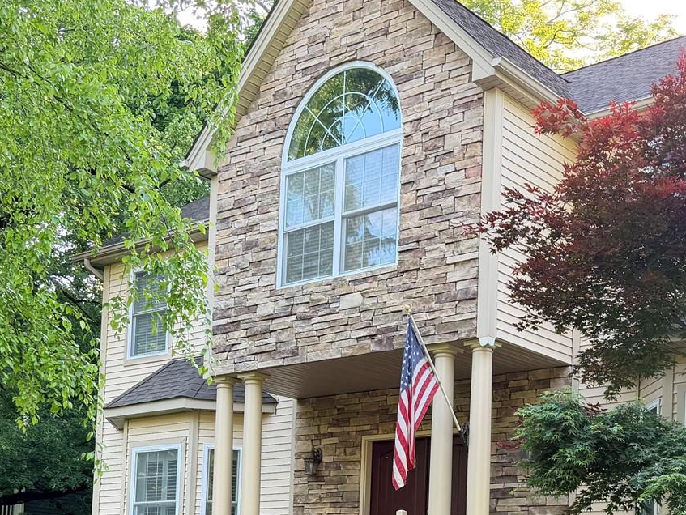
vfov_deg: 24.1
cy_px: 524
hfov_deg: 33.1
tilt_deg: +4.1
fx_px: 1150
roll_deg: -1.6
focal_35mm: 58
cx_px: 418
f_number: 1.78
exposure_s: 1/177
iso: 80
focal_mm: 6.76
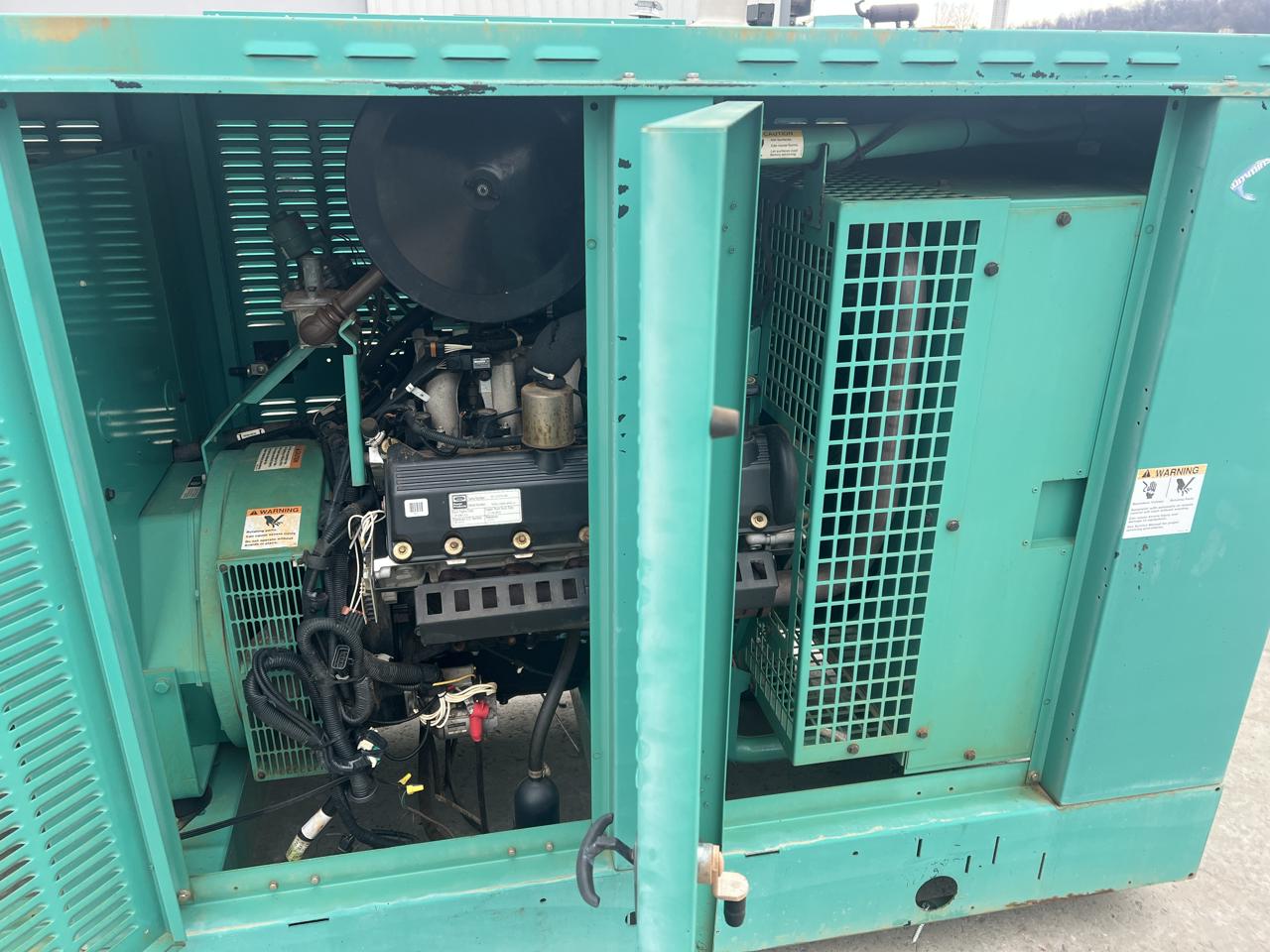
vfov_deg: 53.1
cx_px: 635
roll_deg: +0.0
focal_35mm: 26
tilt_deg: -21.6
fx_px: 954
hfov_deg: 67.3
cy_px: 476
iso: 80
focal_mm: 5.7
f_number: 1.5
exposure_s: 1/121
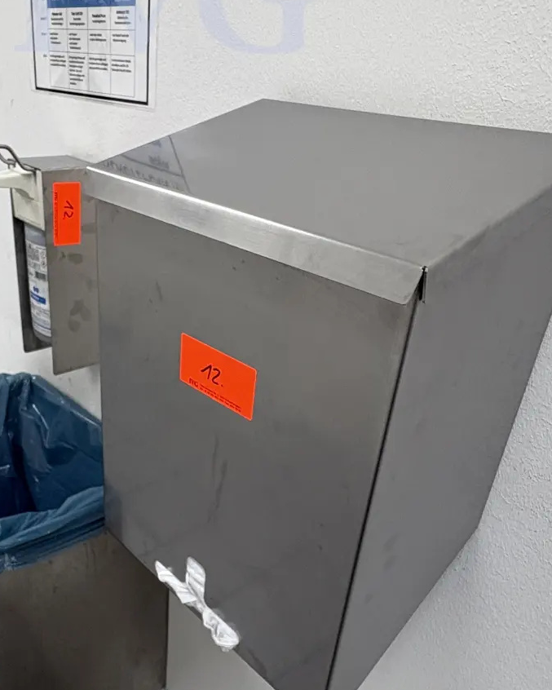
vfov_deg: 56.9
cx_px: 197
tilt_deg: -28.7
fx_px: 633
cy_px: 402
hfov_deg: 46.6
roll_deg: -3.7
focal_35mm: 31
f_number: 2.2
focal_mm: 2.22
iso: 125
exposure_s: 1/100
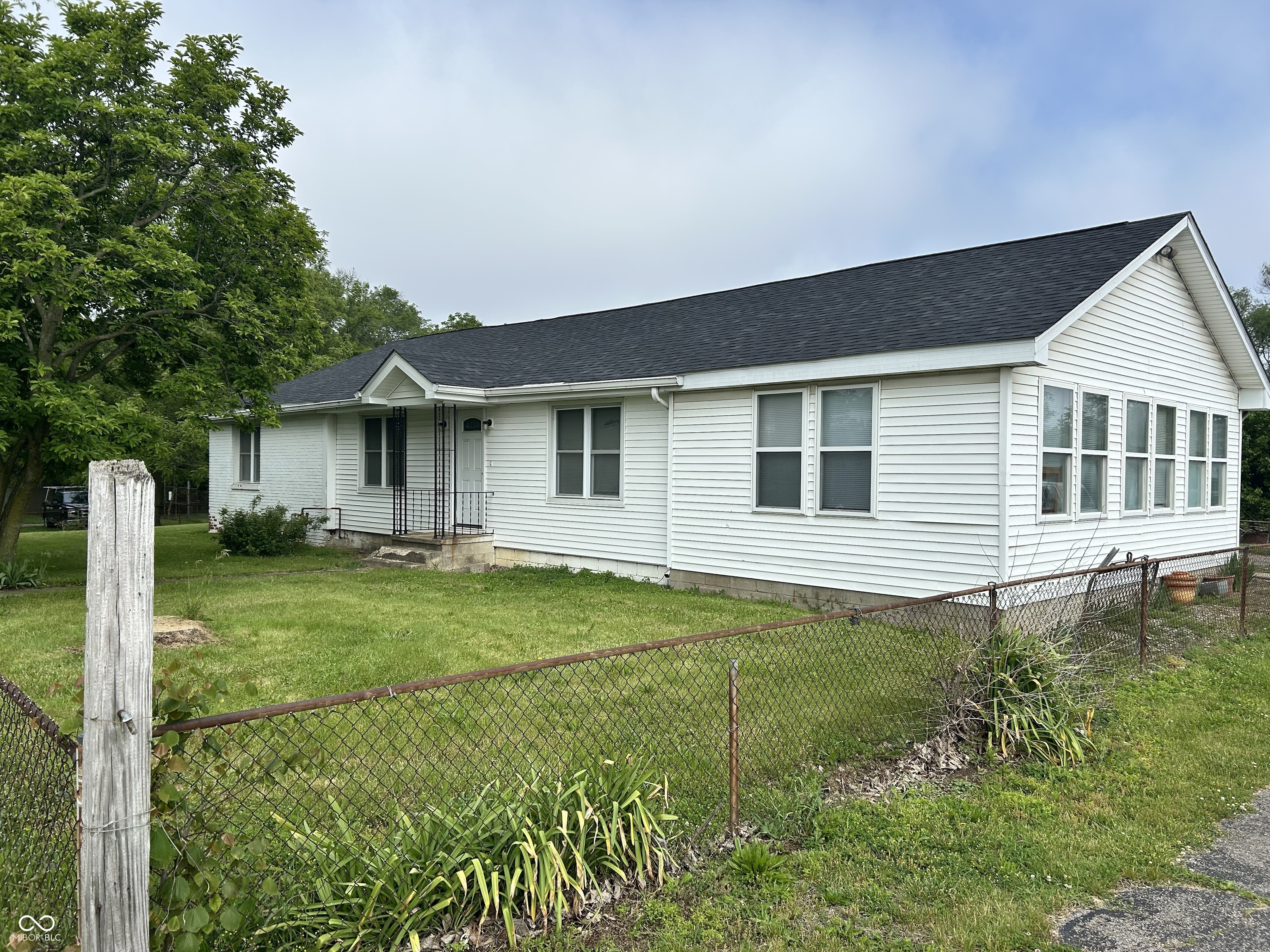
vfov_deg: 53.1
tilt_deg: -0.4
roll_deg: -1.8
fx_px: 954
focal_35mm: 26
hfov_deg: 67.3
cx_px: 635
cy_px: 476
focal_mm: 5.7
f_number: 1.5
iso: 50
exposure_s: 1/4831
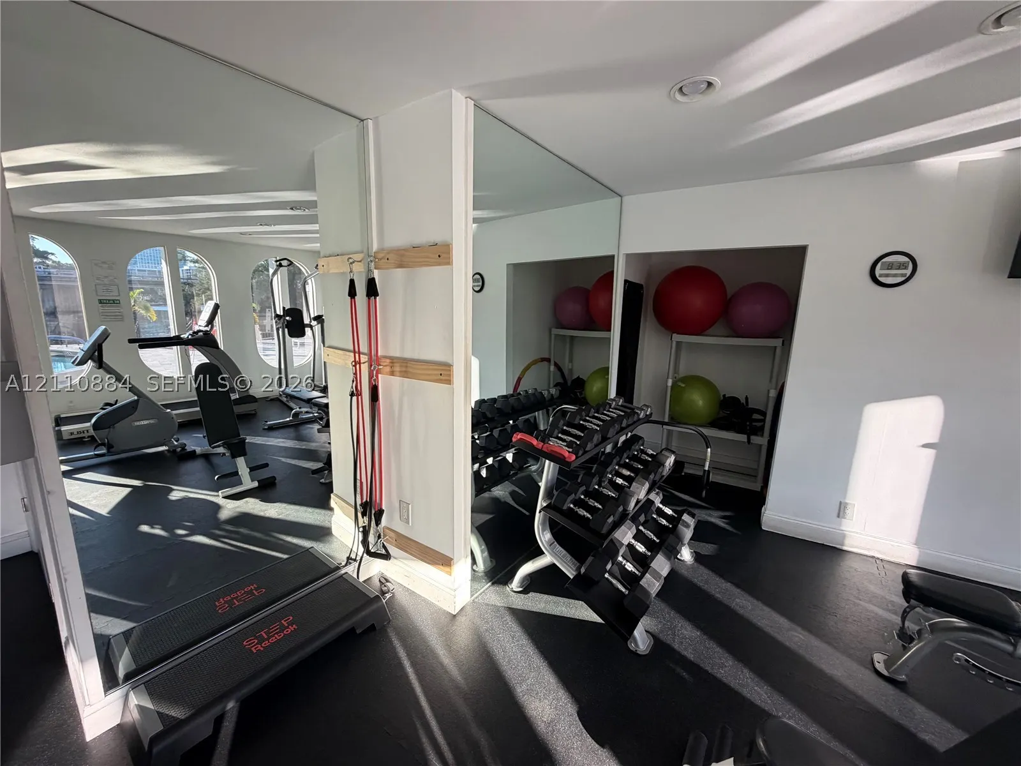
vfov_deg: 85.7
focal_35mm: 14
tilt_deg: -11.0
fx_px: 413
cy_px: 383
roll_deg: -0.3
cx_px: 510
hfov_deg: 102.1
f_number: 2.2
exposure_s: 1/121
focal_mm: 2.22
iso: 160
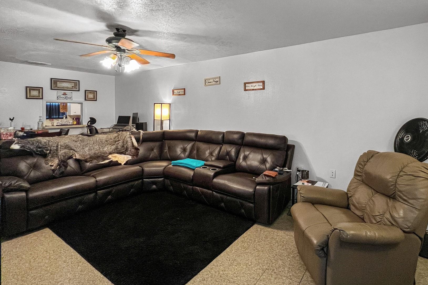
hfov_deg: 92.5
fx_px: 202
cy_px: 112
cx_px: 248
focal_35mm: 17
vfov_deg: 69.6
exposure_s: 1/60
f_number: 1.8
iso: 250
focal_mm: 1.57
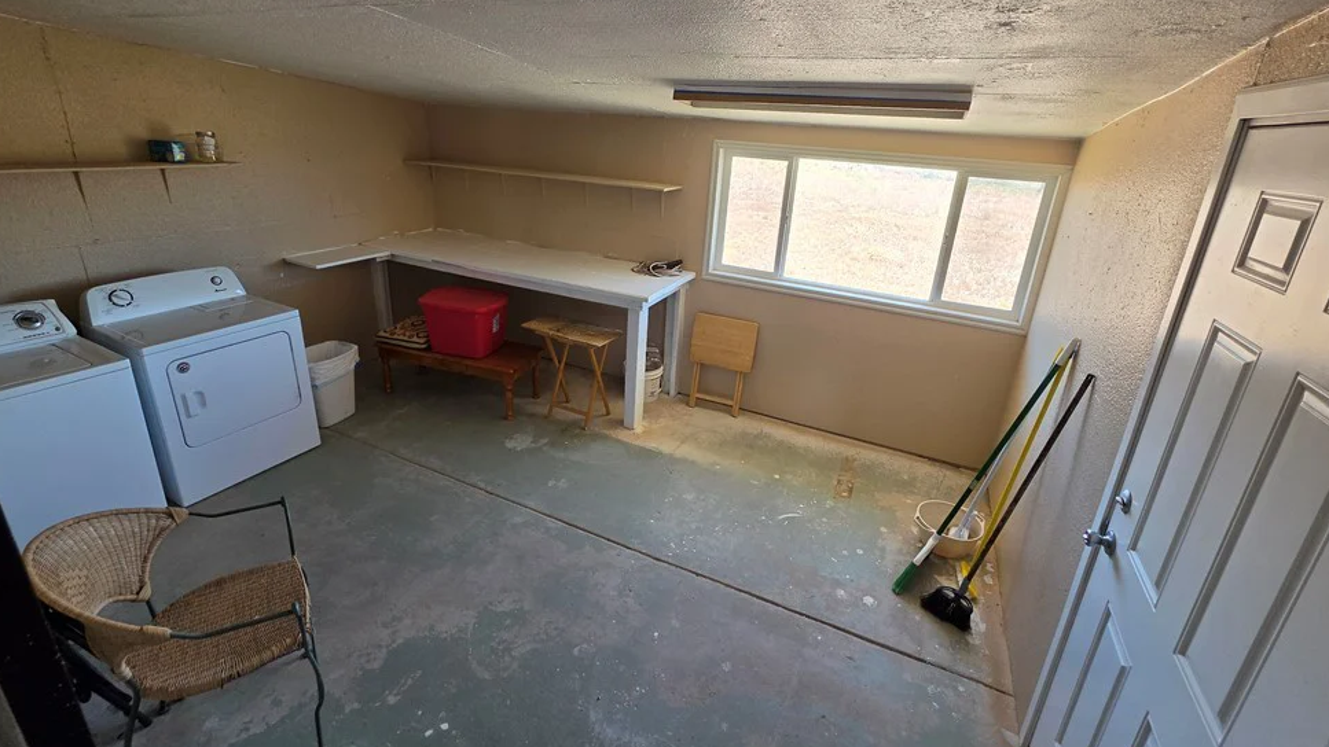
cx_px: 662
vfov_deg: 70.3
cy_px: 327
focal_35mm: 15
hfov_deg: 103.0
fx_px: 529
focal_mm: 2.2
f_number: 1.9
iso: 50
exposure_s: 1/120
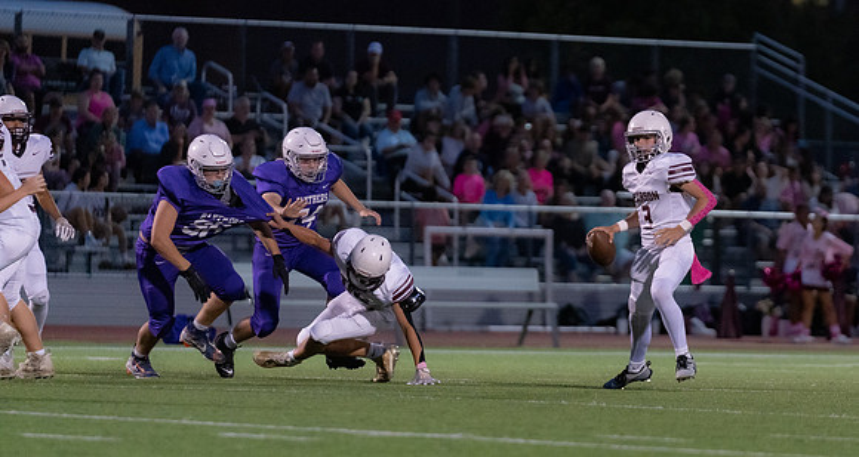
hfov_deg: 7.1
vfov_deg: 3.8
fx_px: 6891
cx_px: 614
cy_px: 196
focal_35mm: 306
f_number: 2.8
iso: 4000
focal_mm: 200
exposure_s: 1/1250
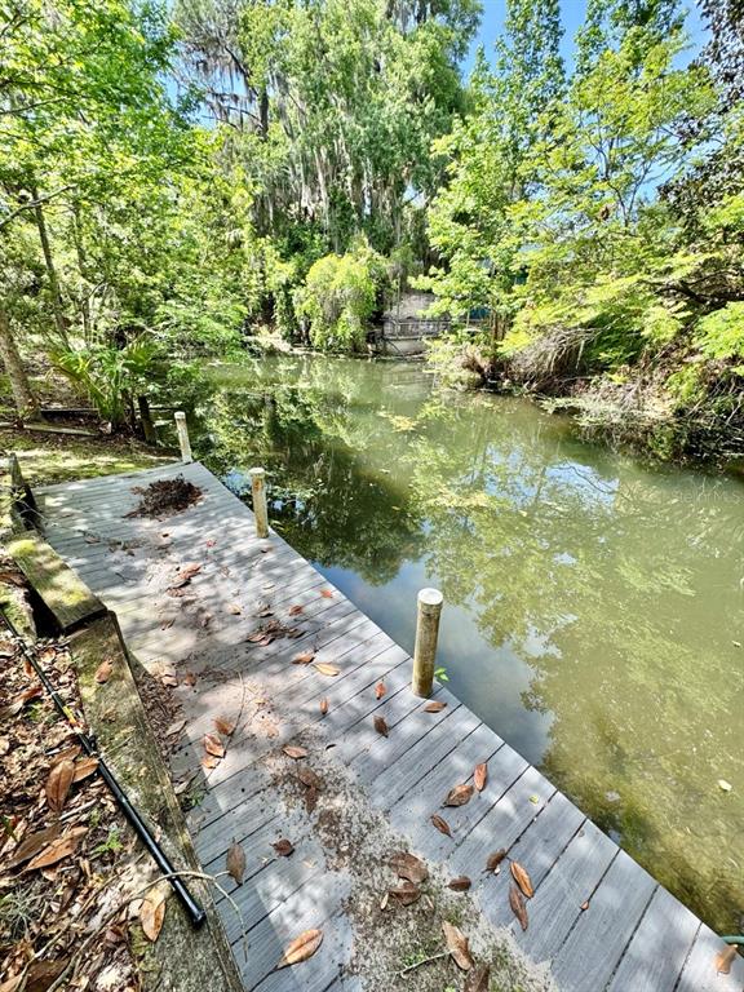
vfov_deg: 102.1
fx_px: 401
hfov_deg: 85.7
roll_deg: -1.2
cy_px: 496
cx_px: 372
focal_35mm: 14
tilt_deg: -25.3
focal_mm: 2.22
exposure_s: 1/314
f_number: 2.2
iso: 40
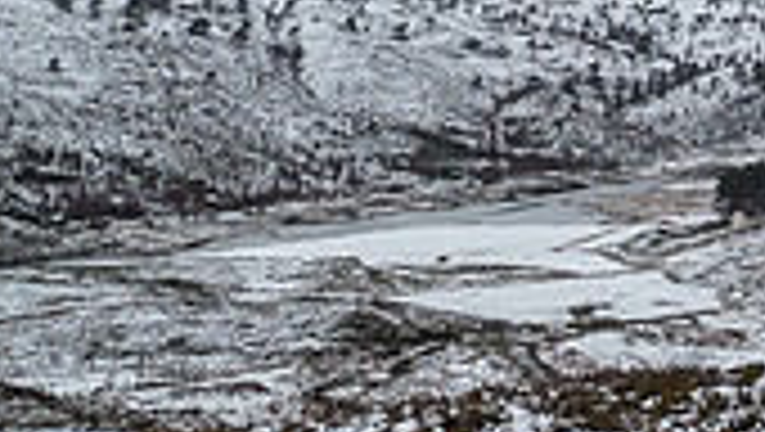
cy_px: -199
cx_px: 1138
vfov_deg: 13.0
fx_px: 1807
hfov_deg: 20.5
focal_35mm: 89
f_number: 6.3
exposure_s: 1/125
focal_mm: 12
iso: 200
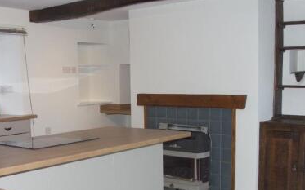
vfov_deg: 26.4
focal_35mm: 48
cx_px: 156
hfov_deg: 41.8
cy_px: 150
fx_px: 399
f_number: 2.8
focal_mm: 7.7
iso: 200
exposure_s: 1/50
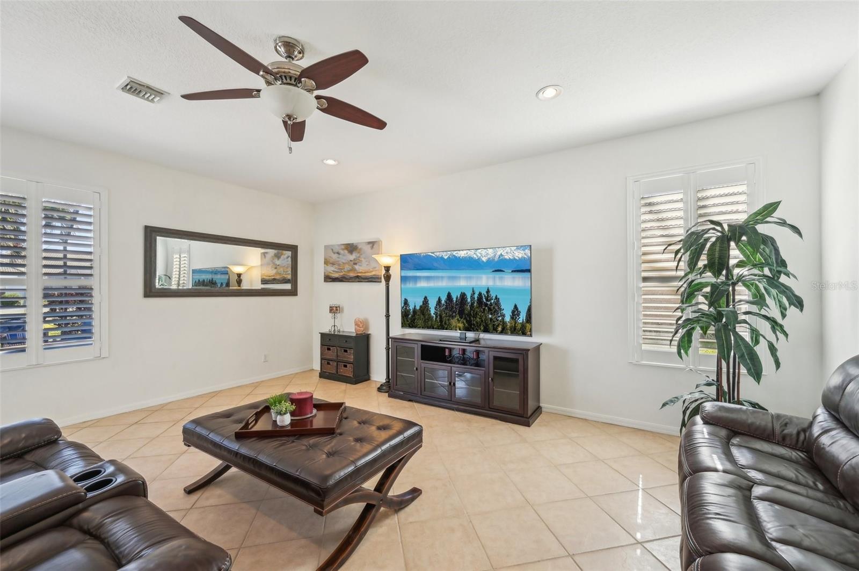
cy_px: 286
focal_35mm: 14
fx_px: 334
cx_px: 430
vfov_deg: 81.1
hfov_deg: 104.3
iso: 400
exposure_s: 1/50
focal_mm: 14
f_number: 8
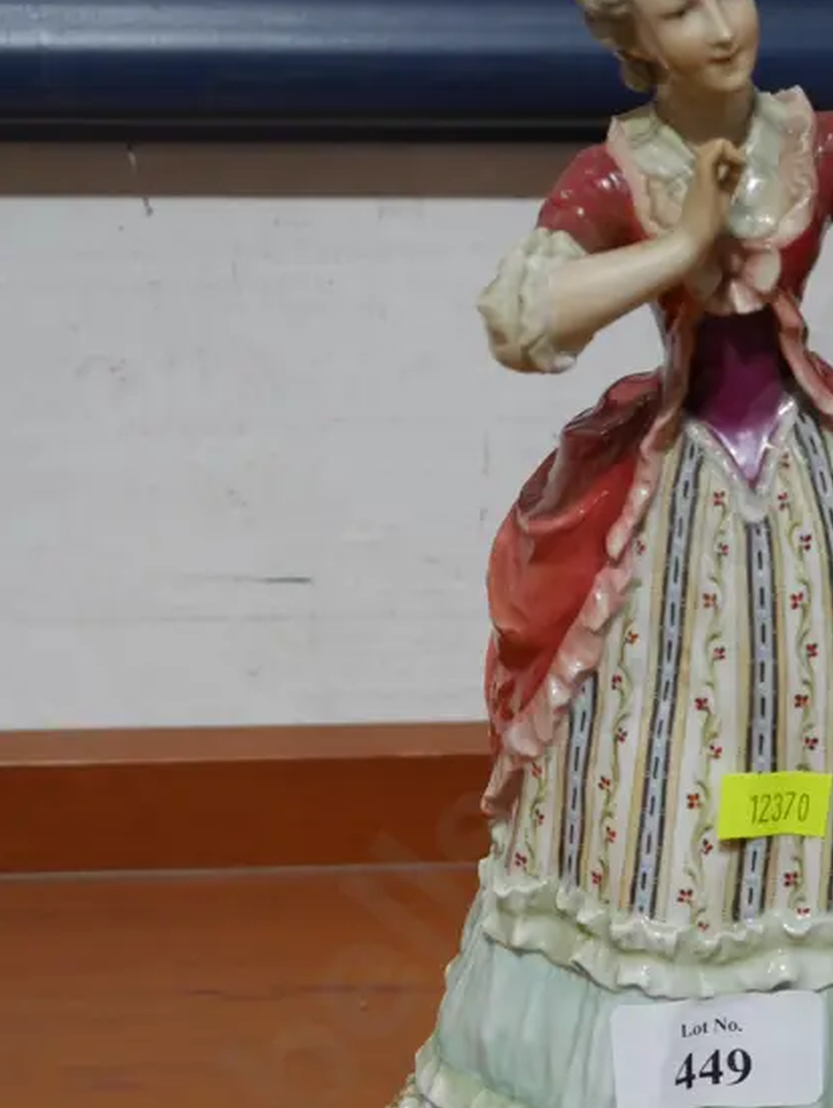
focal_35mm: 82
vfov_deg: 23.8
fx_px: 2626
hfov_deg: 17.9
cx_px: 610
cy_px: 666
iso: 320
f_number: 4.7
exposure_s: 1/60
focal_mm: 22
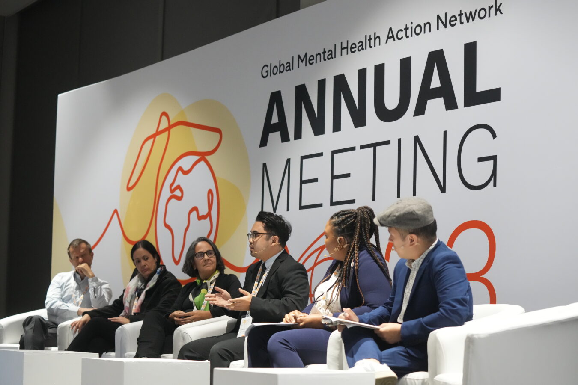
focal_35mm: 70
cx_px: 289
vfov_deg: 19.5
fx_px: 1124
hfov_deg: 28.8
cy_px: 192
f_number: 2.8
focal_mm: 70
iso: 8000
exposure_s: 1/250
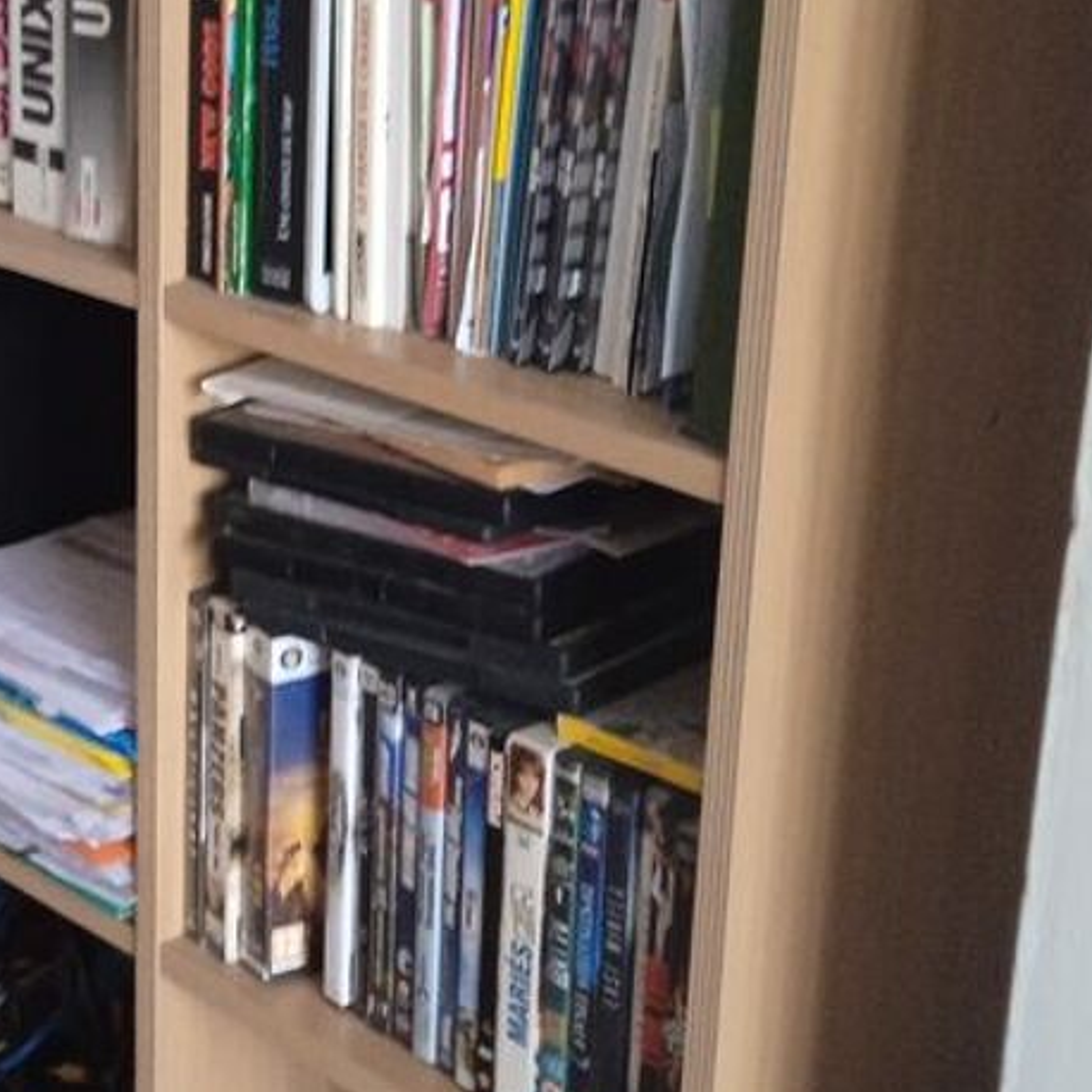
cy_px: 459
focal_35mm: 72
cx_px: 110
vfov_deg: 24.0
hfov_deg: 23.4
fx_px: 2570
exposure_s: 1/20
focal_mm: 3.43
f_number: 2.2
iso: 869
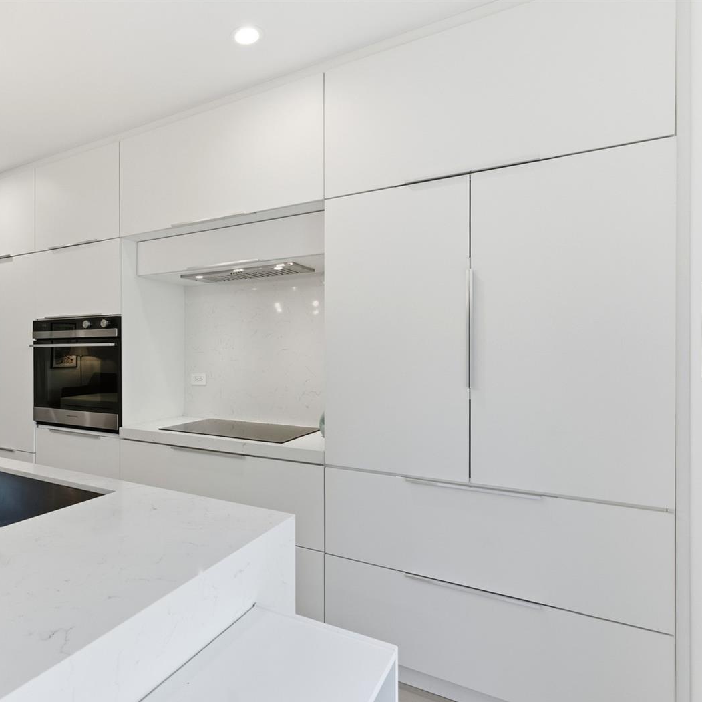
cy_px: 353
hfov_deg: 65.9
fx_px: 505
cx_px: 188
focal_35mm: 22
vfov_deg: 69.6
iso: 250
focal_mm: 17
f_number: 8
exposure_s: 1/200
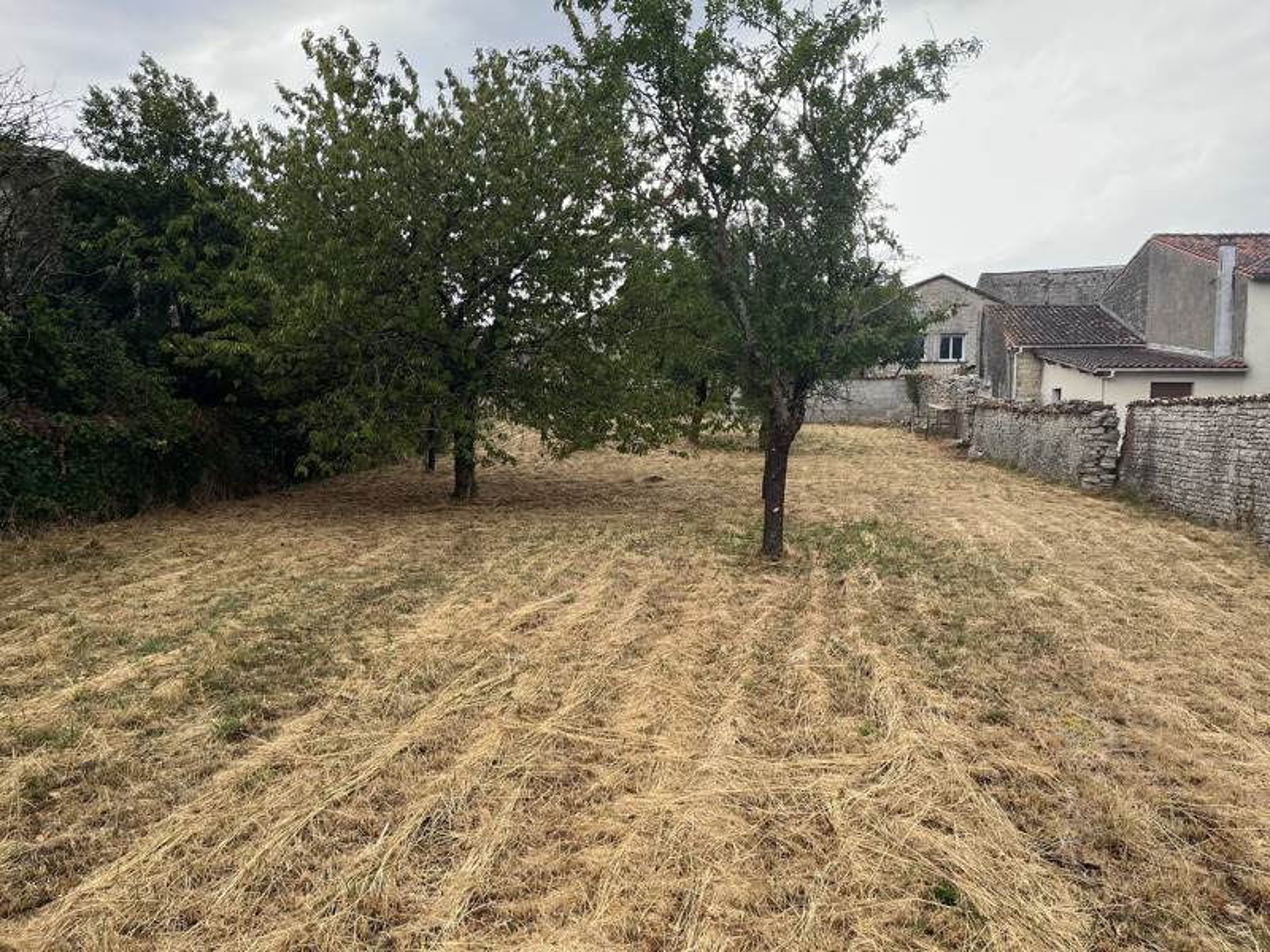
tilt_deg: -4.0
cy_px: 476
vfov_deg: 53.1
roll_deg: -1.1
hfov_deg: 67.3
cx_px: 635
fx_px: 954
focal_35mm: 26
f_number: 1.6
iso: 50
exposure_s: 1/751
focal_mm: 5.1
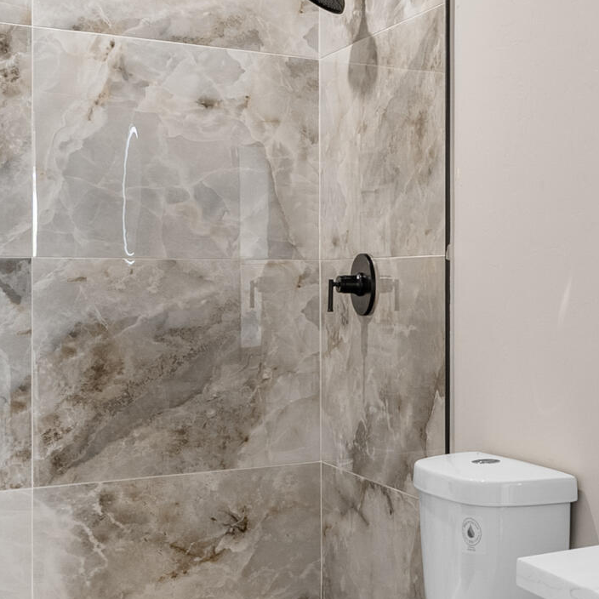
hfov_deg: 25.5
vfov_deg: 29.5
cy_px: 257
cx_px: 779
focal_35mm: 58
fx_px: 1135
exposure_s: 1.6
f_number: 8
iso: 400
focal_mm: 16
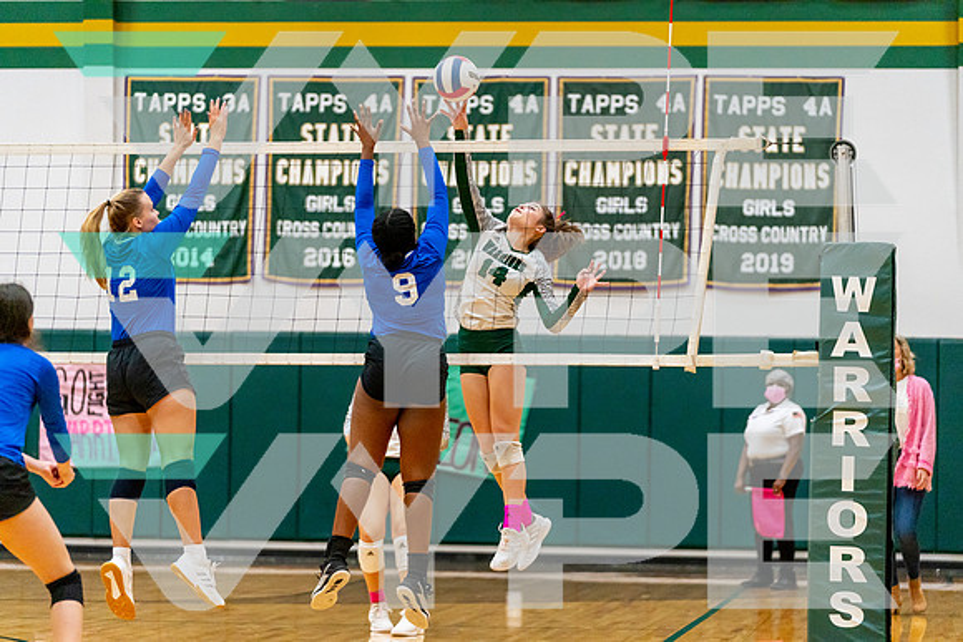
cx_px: 482
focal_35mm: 122
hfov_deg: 16.8
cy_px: 321
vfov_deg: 11.2
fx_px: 3264
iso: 2500
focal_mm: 122
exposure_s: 1/2500
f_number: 2.8
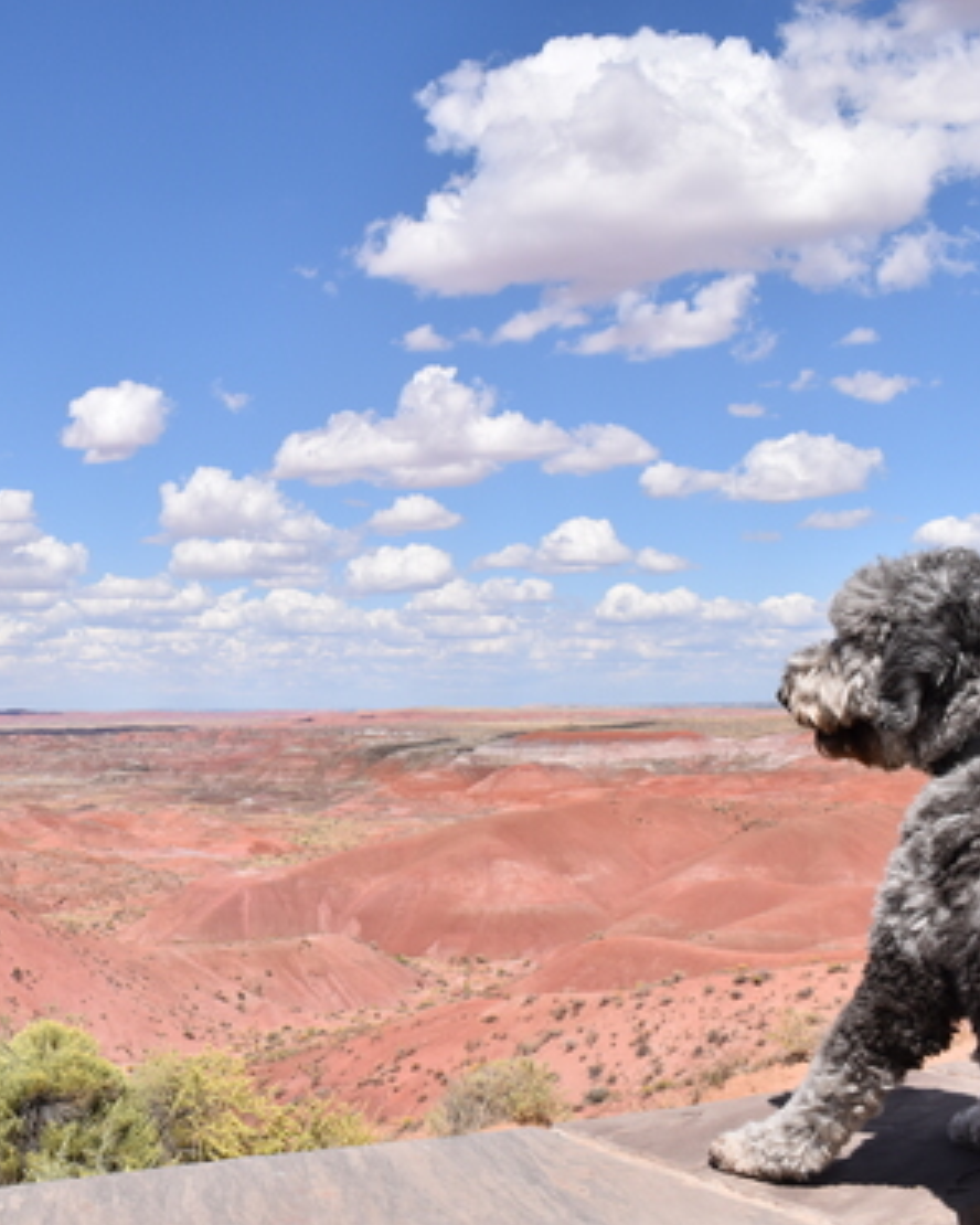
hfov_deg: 33.0
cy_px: 611
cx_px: 238
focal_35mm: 45
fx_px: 1621
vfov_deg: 41.4
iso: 200
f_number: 11
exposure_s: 1/500
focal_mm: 21
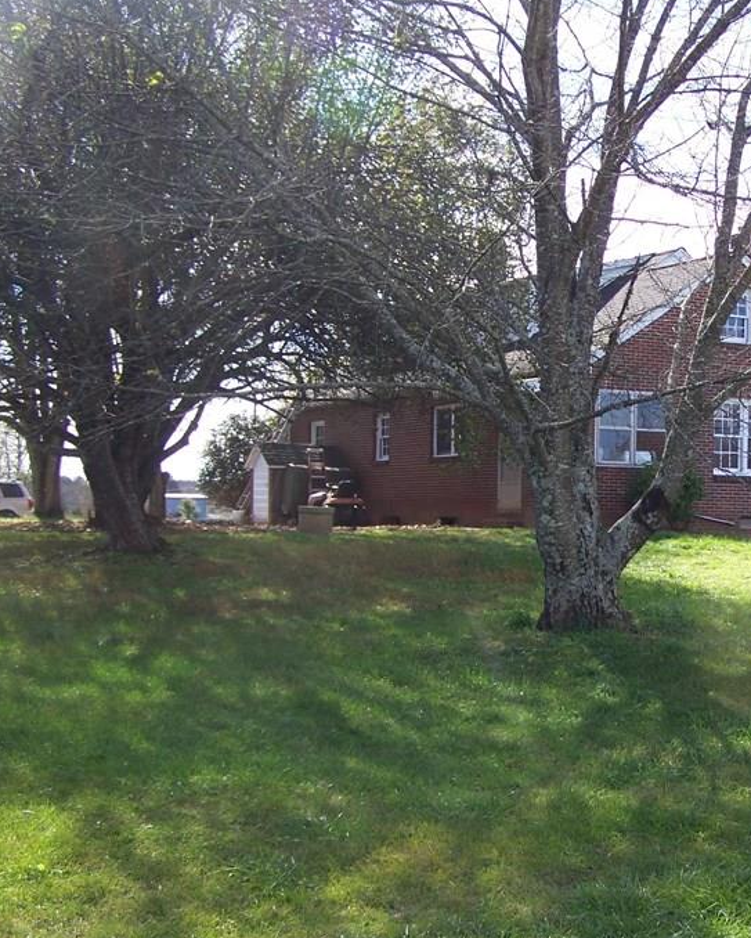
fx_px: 1555
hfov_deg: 26.5
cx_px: 638
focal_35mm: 56
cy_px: 522
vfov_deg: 33.5
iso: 64
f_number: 2.8
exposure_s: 1/250
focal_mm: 6.3
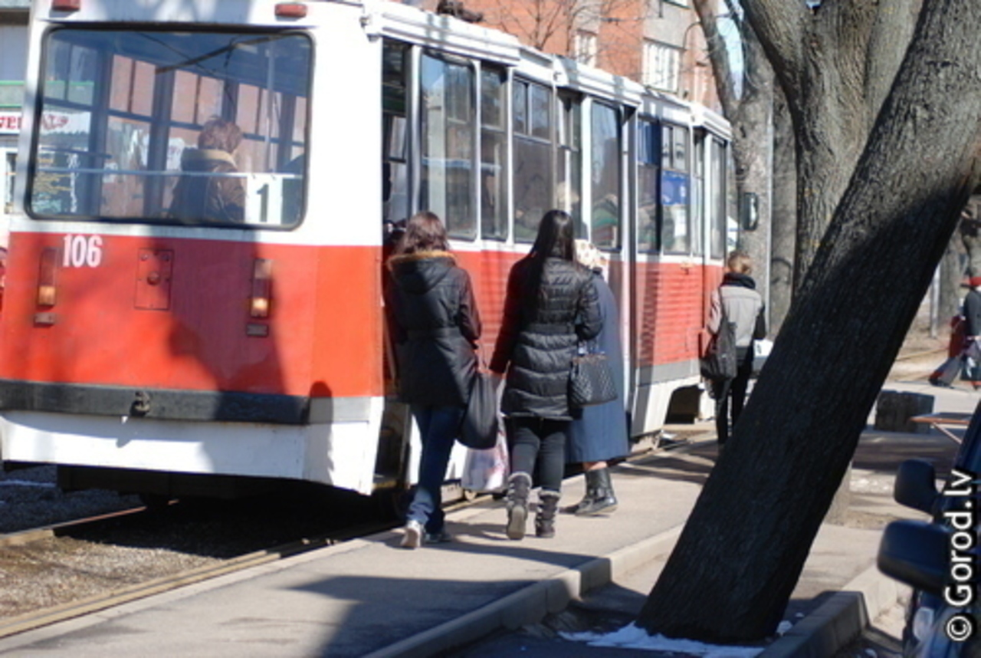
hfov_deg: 17.0
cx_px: 490
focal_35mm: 120
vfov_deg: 11.5
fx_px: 3275
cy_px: 329
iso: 320
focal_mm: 80
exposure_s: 1/1500
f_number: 4.8
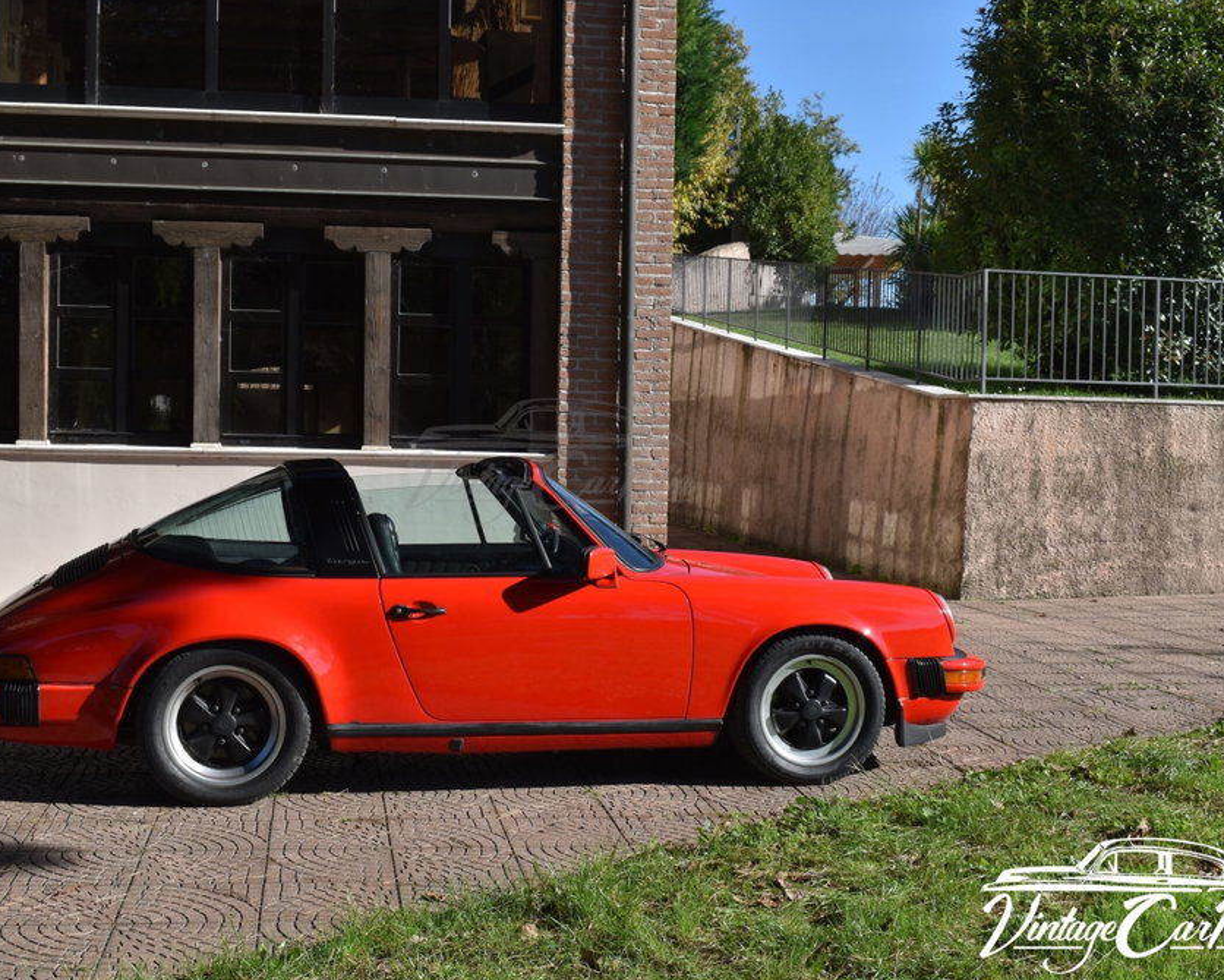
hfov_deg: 39.9
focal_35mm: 47
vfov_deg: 32.4
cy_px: 496
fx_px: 1687
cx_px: 575
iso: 100
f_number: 8
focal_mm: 27
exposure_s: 1/250
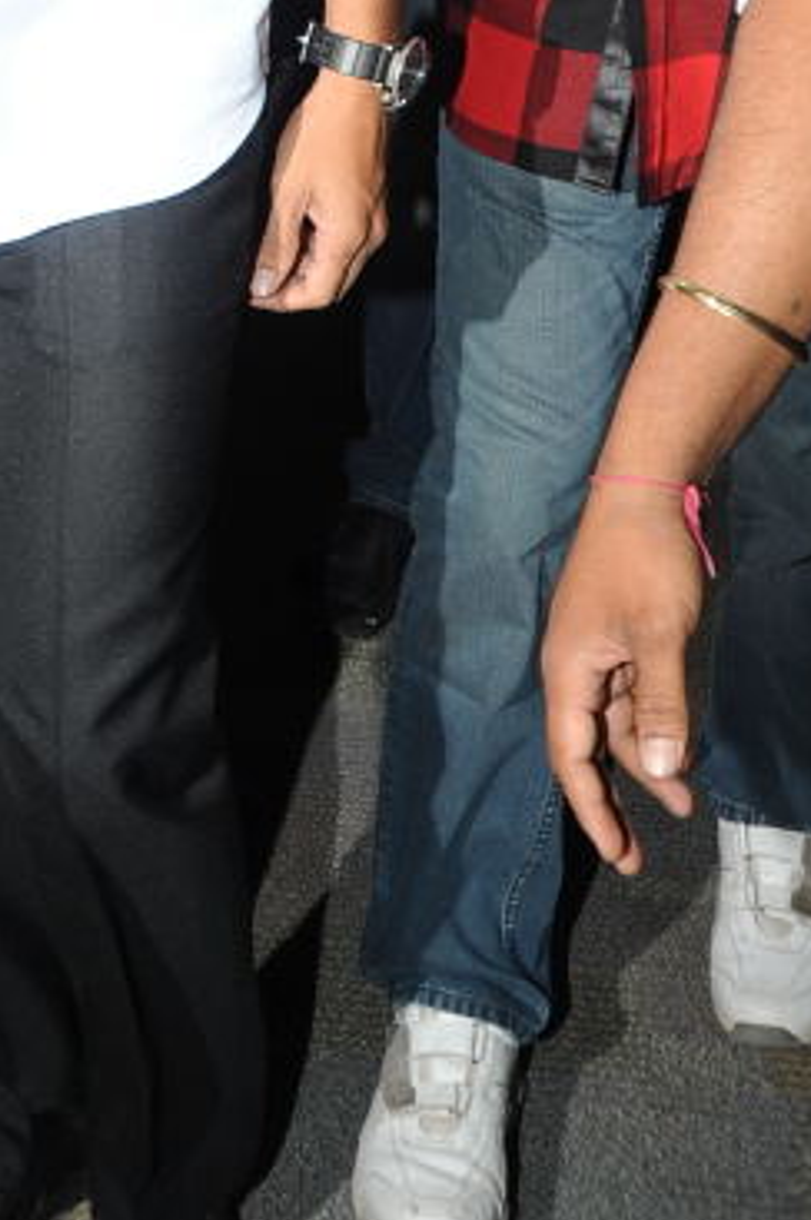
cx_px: -151
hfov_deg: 19.2
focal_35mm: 67
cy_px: -349
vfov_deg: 25.9
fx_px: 2268
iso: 200
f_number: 8
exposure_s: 1/125
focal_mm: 24
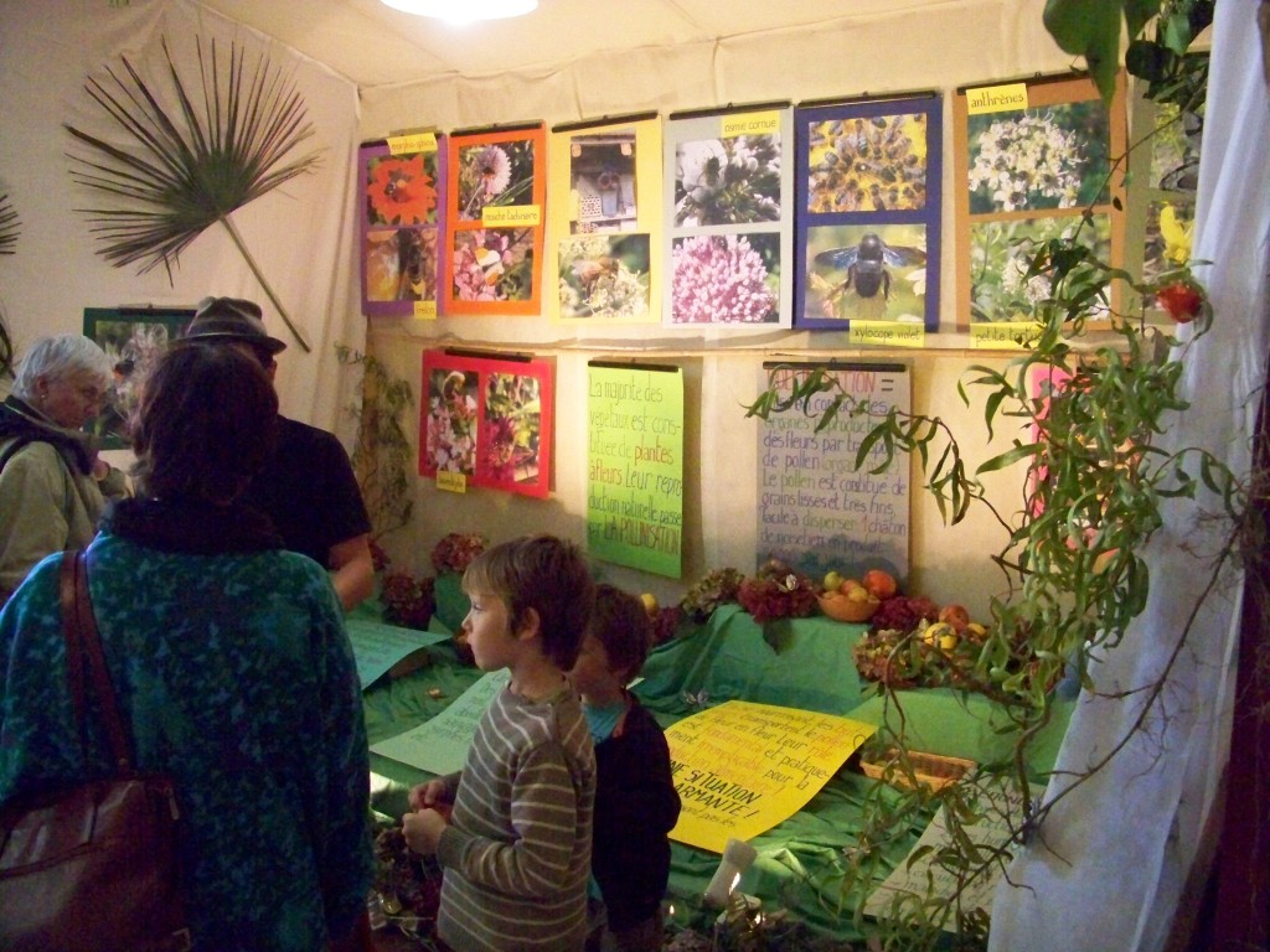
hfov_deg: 55.4
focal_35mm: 33
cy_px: 476
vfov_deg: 42.9
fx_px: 1211
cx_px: 635
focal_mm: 5.85
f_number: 2.8
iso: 1600
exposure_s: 1/200
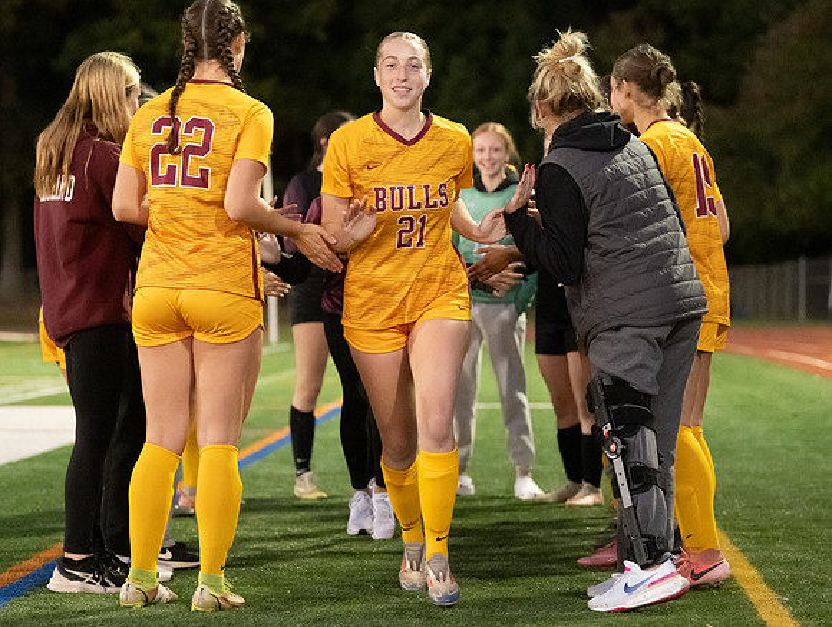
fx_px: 3045
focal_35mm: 126
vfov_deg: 11.8
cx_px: 336
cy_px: 329
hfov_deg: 15.5
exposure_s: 1/640
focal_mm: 83
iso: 14400
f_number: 2.8
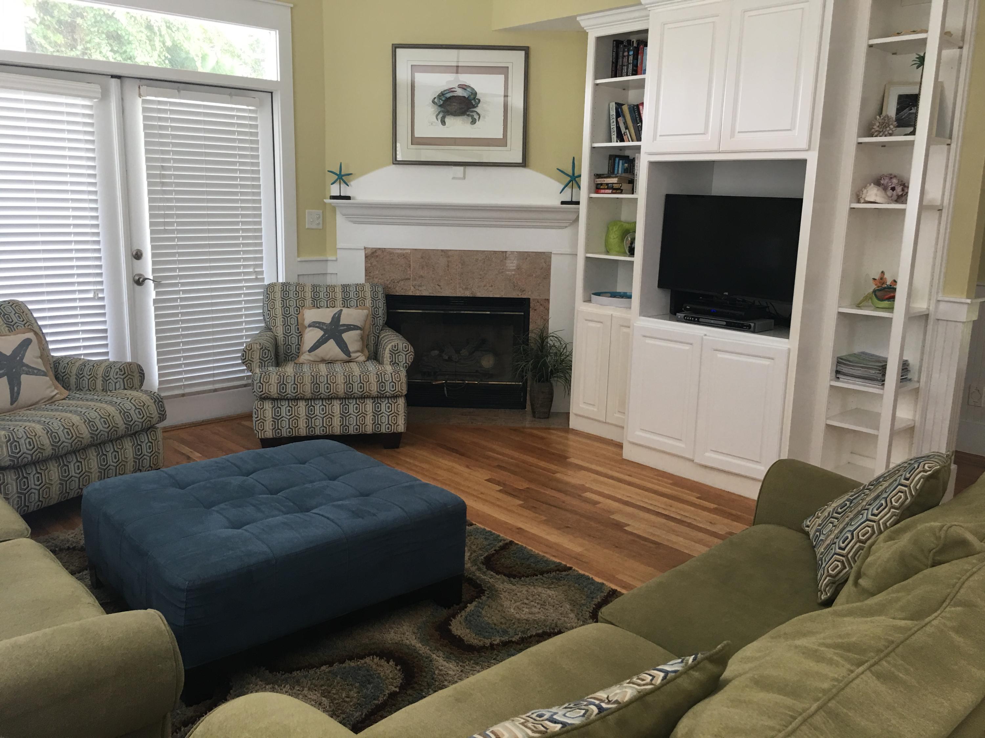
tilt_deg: -10.1
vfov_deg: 48.2
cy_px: 369
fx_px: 825
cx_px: 492
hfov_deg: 61.7
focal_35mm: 29
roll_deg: -1.7
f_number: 2.2
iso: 32
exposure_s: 1/30
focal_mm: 4.15
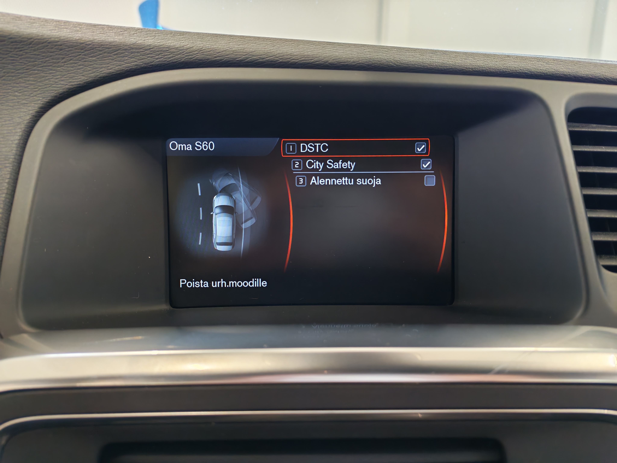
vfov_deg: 51.4
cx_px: 308
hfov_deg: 65.3
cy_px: 232
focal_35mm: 27
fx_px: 481
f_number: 1.9
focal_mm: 6.12
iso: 400
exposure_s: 1/100
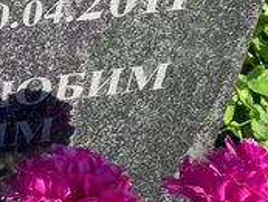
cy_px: 44
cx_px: -133
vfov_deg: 12.3
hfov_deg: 15.2
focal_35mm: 120
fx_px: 930
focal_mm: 4.25
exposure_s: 1/788
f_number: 1.8
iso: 32
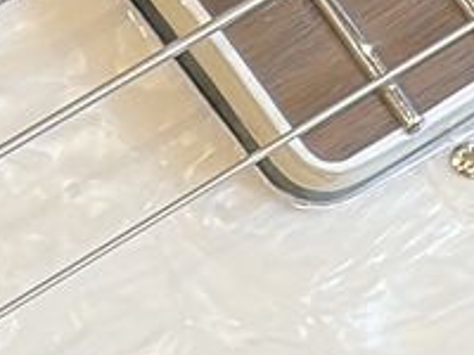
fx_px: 4560
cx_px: -884
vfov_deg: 4.3
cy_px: 1108
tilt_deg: -72.4
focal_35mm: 333
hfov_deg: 5.6
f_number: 1.6
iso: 125
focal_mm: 5.96
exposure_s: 1/40
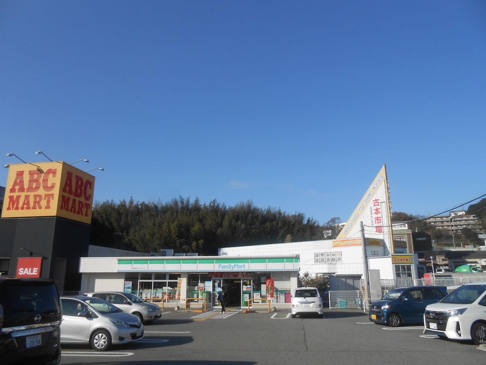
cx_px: 243
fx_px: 365
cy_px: 182
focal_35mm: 26
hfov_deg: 67.3
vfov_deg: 53.1
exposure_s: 1/1250
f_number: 3.5
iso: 80
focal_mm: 4.6
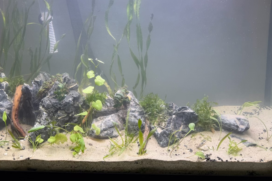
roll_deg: +0.4
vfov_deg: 38.1
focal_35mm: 34
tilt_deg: -6.5
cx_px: 108
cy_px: 50
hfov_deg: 55.4
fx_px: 257
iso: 80
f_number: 1.78
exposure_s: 1/161
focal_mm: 6.76
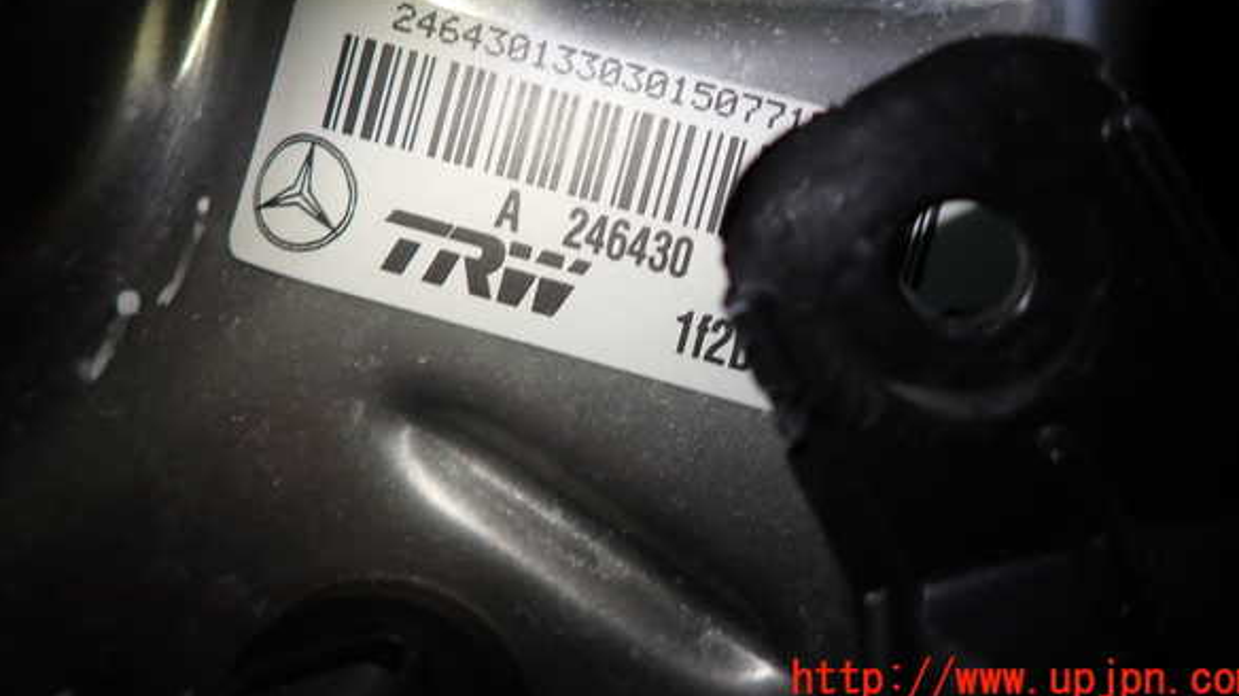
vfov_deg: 40.9
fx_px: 920
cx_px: 634
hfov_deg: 67.9
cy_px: 229
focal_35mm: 28
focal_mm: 4.5
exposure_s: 1/60
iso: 100
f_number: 2
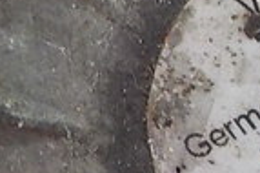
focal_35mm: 140
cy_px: 104
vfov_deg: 9.8
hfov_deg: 13.5
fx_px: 1010
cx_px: 433
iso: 400
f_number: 3.3
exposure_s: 1/30
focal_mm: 4.1
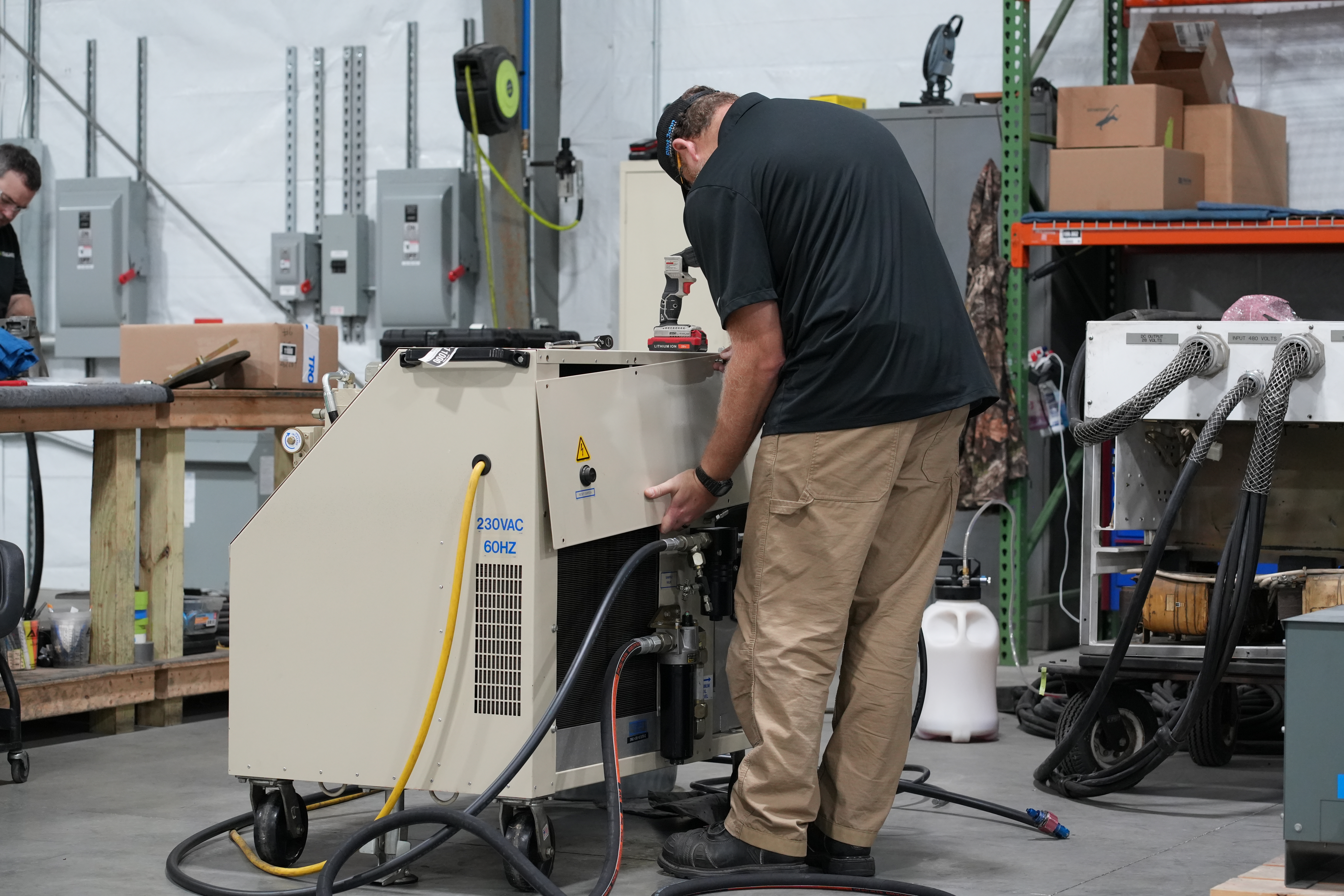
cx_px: 672
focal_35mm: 85
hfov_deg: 23.9
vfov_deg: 16.1
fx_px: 3173
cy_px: 448
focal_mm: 85
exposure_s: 1/100
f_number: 5.6
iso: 3200
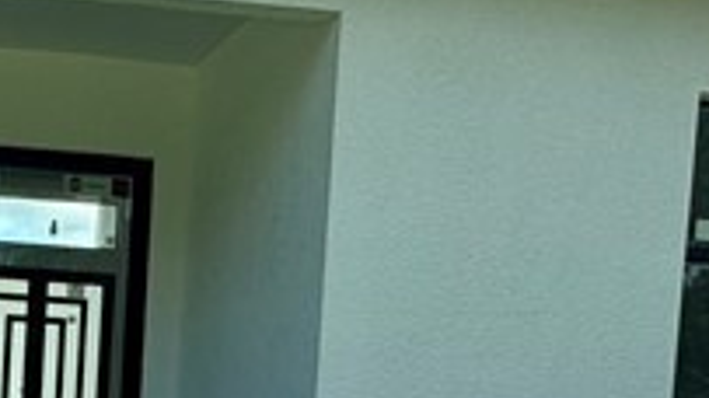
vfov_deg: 15.0
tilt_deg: -4.0
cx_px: 77
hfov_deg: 26.6
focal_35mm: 77
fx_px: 1447
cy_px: 513
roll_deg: -4.6
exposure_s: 1/944
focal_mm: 2.22
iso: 50
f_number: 2.2
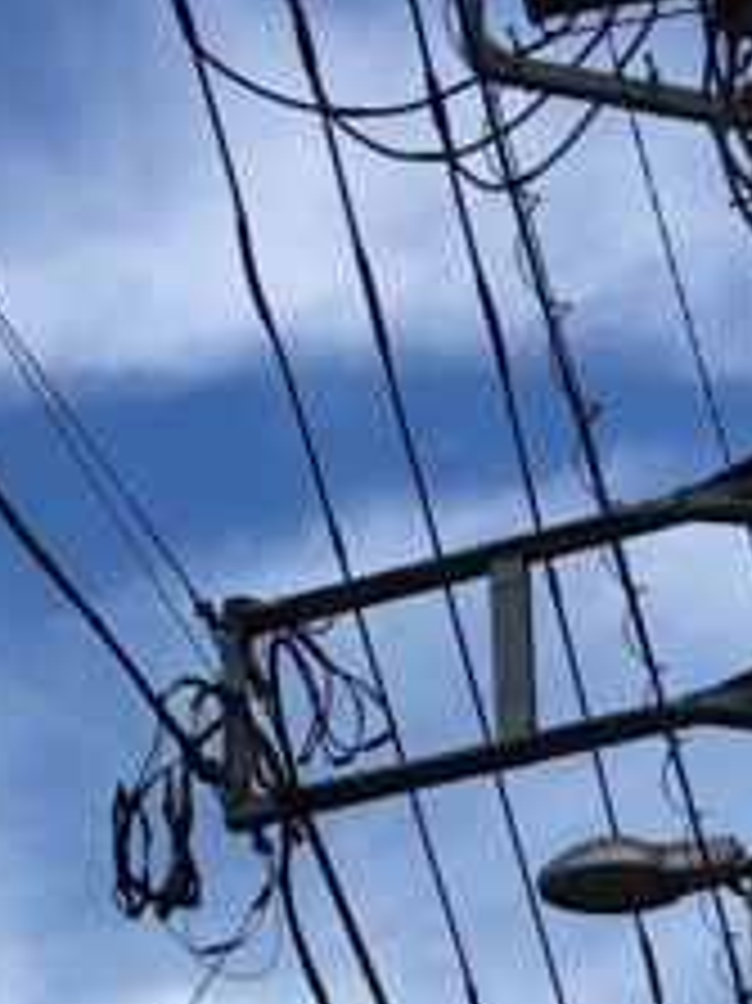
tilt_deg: +14.0
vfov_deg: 13.2
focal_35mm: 133
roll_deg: -1.2
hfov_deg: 11.1
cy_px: 1868
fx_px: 3856
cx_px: 189
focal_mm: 4.15
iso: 25
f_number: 2.2
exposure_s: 1/1261
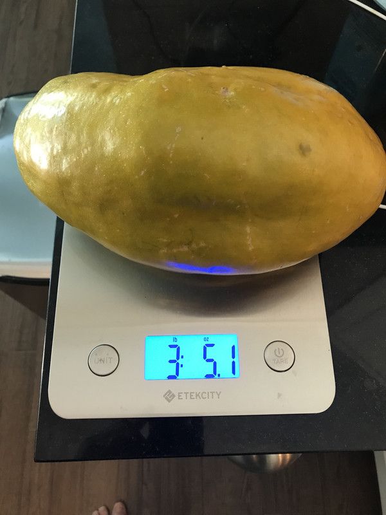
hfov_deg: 49.7
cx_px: 193
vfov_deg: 63.4
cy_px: 258
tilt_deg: -67.4
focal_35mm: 28
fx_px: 416
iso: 100
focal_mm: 3.99
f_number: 1.8
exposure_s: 1/15
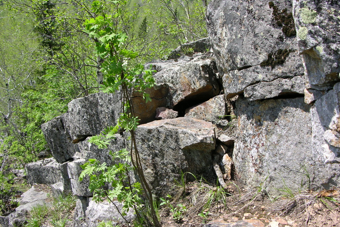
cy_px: 129
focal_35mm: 37
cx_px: 168
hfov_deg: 51.9
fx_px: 349
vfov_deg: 35.9
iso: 50
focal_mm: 8.9
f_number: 4
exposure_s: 1/250
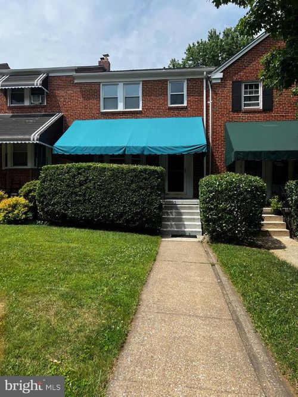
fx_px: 299
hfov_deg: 53.0
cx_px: 149
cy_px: 198
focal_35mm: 26
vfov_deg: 67.3
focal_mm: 5.7
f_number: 1.5
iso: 50
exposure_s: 1/3831
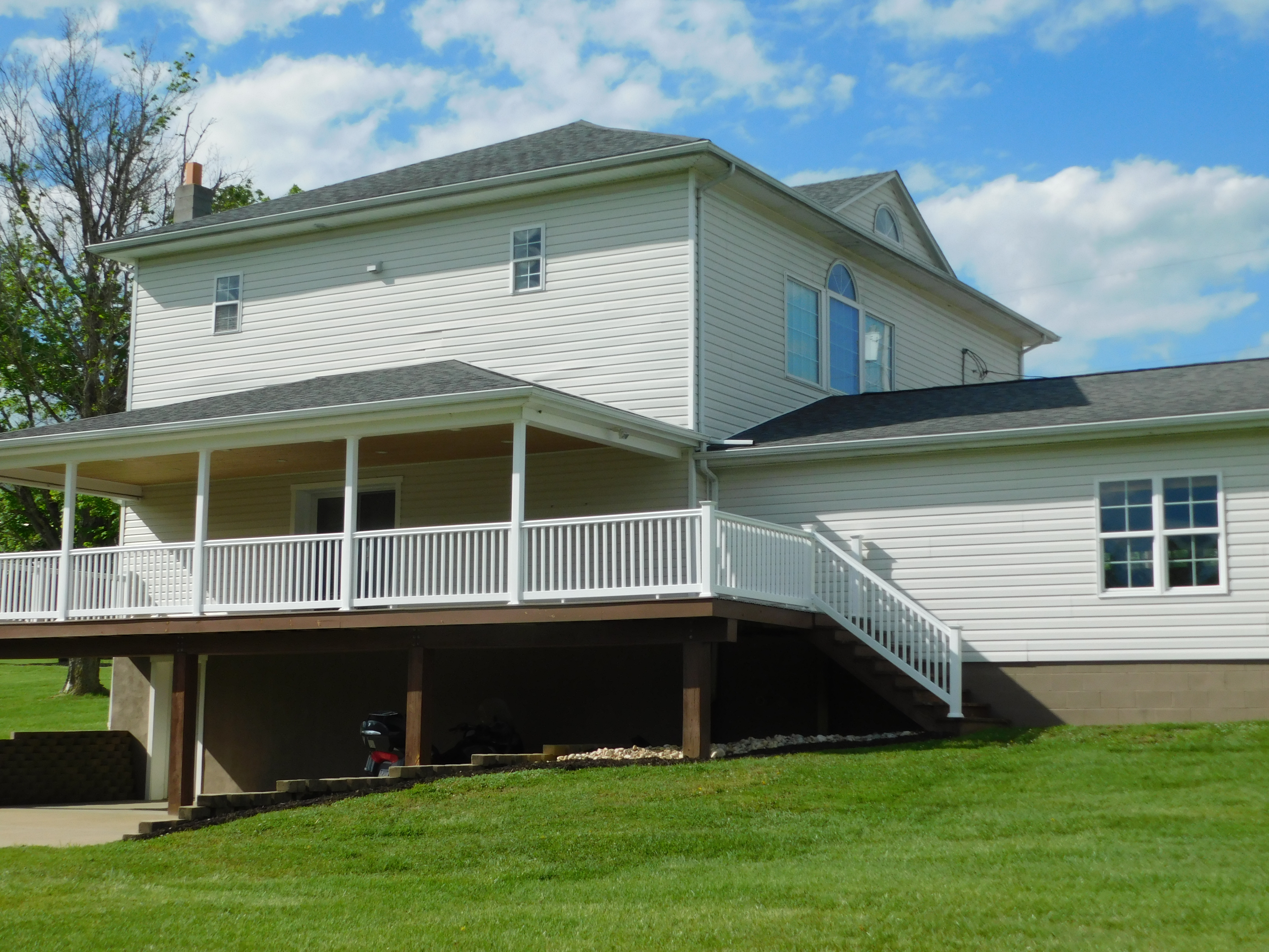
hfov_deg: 37.5
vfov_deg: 28.6
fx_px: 1870
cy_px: 476
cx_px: 634
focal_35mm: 51
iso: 125
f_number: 3.8
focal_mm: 9
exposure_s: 1/1250
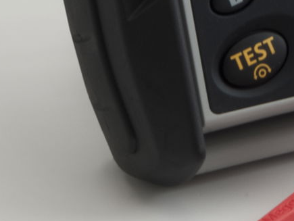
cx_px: 444
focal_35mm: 416
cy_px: -39
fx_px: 3536
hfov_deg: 4.7
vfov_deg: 3.6
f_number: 32
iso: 100
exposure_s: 1/50
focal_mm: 65
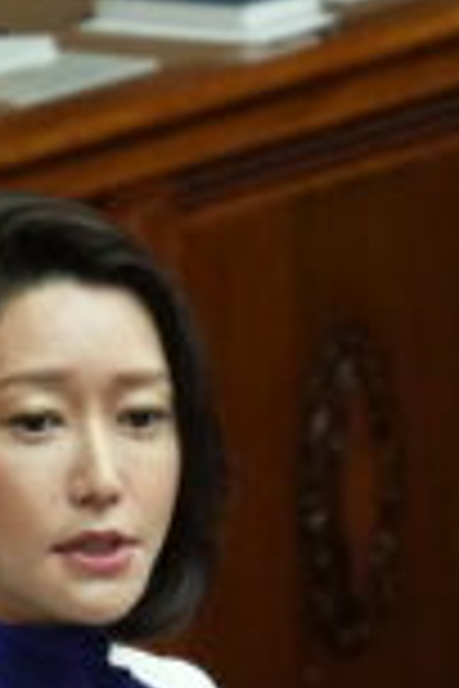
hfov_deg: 0.9
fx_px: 28876
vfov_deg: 1.4
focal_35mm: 1510
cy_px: 953
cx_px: 81
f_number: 5.6
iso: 4000
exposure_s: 1/125
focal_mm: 200
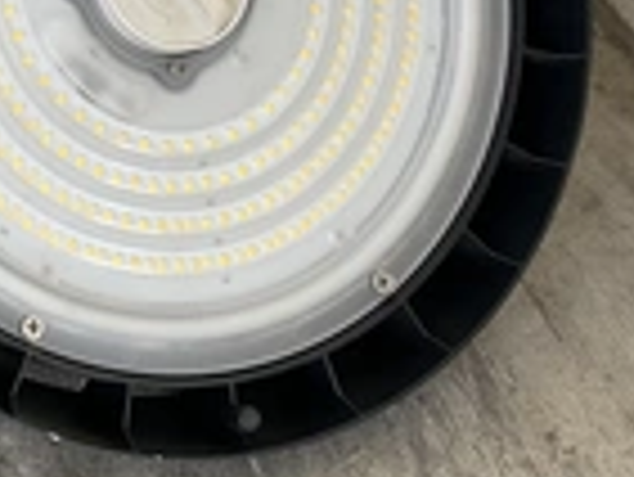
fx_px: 1503
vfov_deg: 17.7
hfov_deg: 23.0
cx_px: 22
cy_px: 22
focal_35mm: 82
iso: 32
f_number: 1.8
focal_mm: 3
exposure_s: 1/122
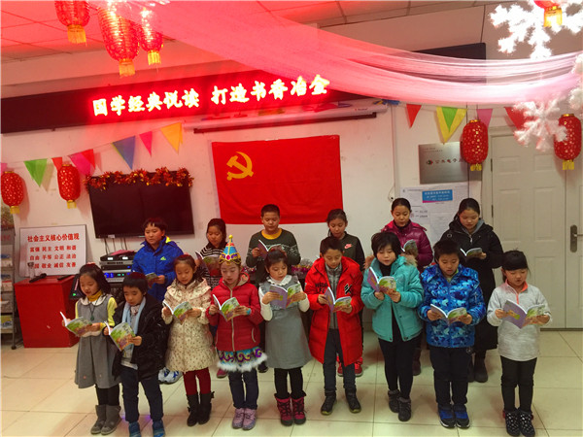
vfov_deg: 48.2
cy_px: 218
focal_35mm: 29
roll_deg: +3.6
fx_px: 488
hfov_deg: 61.7
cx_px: 292
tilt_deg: -9.2
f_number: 2.2
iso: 100
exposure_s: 1/10
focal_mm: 4.15
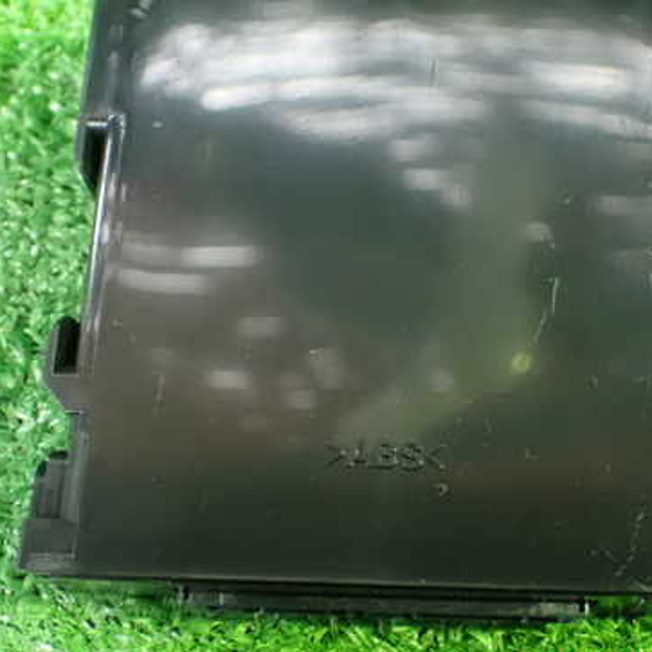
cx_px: 389
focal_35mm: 60
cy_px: 290
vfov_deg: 28.6
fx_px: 1279
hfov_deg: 28.5
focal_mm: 7.31
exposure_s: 1/30
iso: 1600
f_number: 2.8
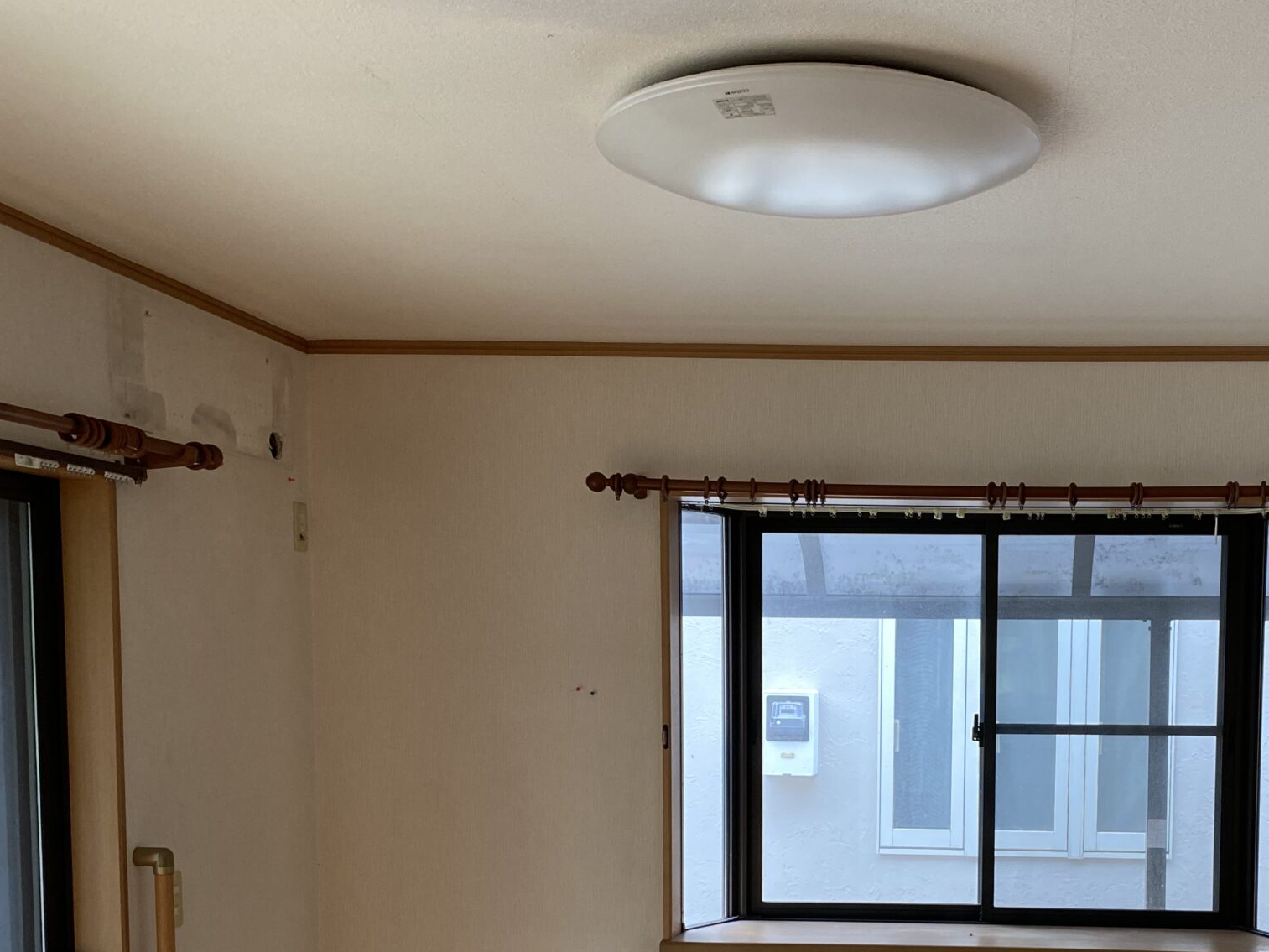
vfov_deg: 31.9
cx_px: 949
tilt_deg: -4.9
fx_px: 1613
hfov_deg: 41.7
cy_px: 783
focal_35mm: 44
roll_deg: -0.7
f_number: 1.8
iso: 100
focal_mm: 4.25
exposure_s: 1/121
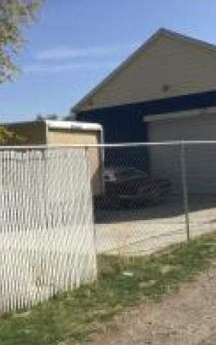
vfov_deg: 42.6
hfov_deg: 27.2
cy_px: 169
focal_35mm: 47
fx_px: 442
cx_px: 152
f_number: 2.4
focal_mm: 3.3
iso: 25
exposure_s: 1/1698
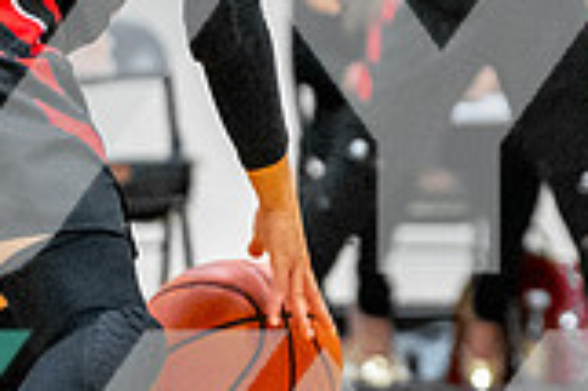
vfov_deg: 2.5
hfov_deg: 3.8
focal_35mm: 543
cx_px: 994
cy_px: 53
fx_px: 8860
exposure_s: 1/1250
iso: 2000
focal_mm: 102
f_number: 2.8
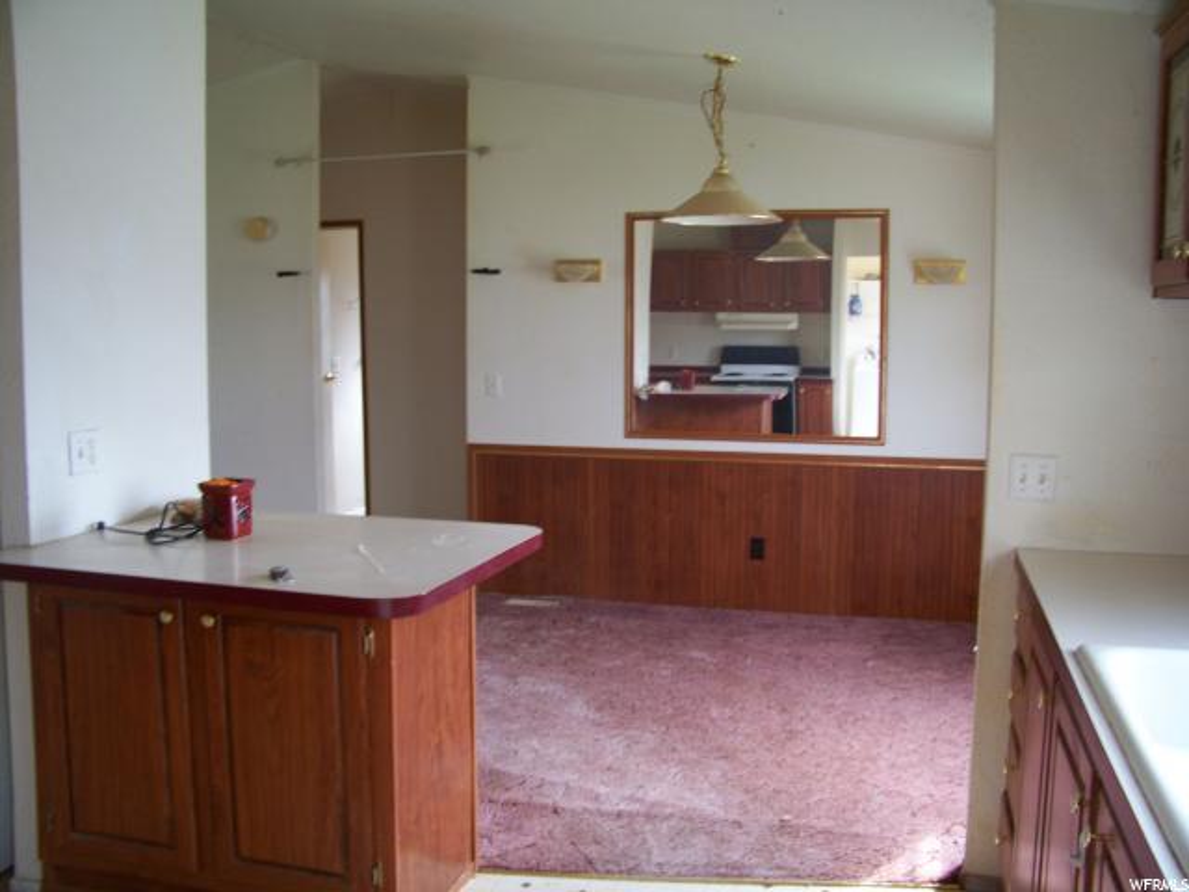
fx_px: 1133
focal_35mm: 33
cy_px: 446
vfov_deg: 42.9
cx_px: 594
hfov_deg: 55.4
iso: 80
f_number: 2.8
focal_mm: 5.85
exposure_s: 1/30
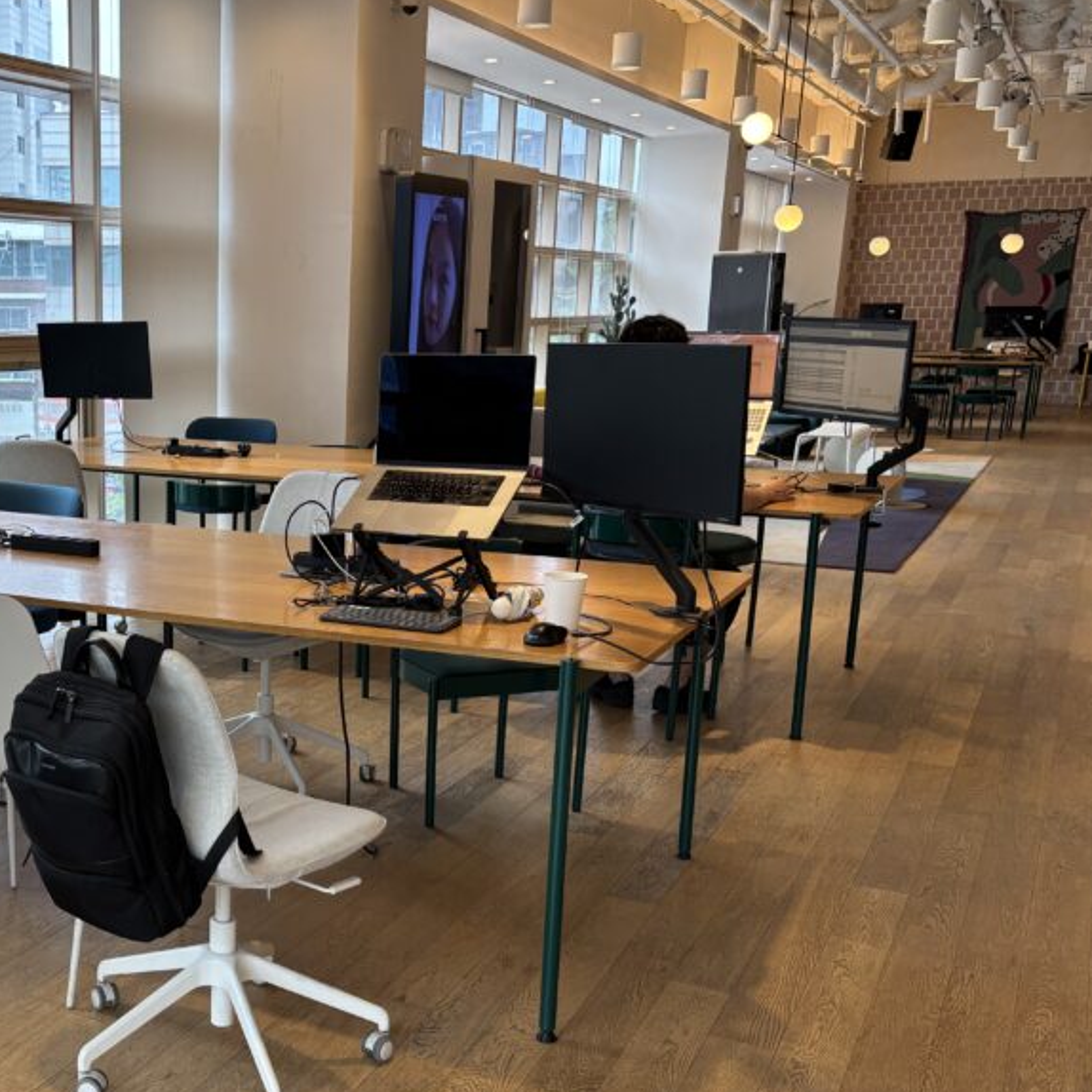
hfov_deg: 38.9
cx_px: 177
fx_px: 1463
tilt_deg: -15.0
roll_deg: +0.1
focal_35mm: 41
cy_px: 692
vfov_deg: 40.6
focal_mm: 5.96
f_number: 1.6
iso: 80
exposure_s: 1/120
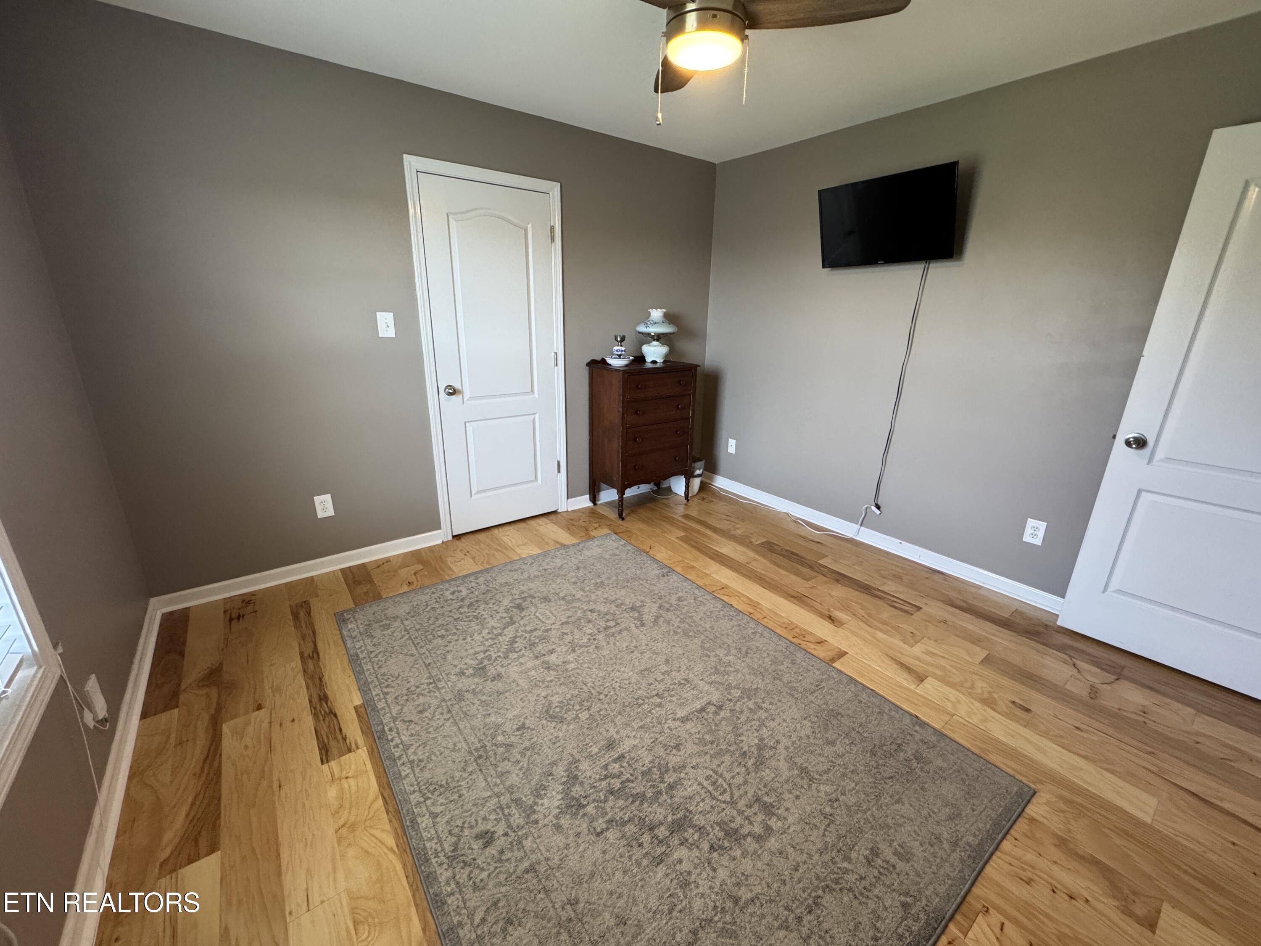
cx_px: 630
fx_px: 510
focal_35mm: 14
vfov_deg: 85.7
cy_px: 473
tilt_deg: -19.2
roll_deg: -1.6
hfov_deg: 102.1
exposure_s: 1/120
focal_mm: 2.22
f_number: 2.2
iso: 320
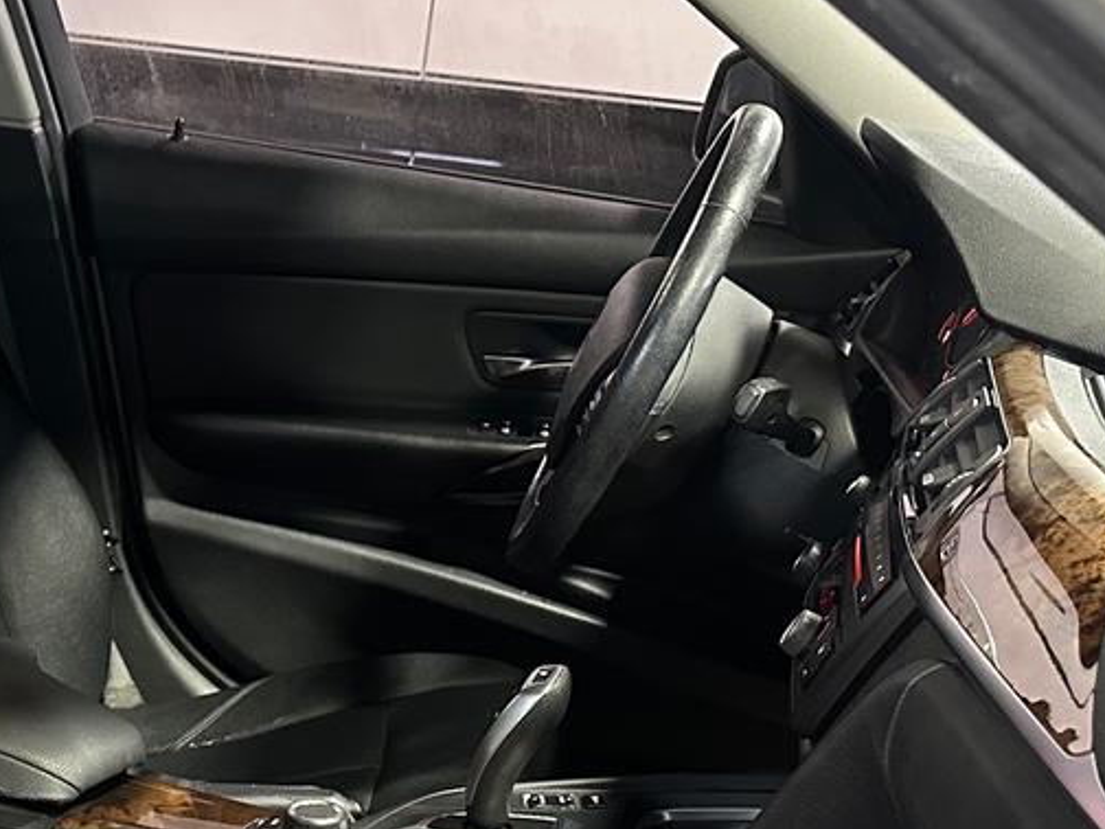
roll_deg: -4.9
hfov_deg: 30.9
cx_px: 221
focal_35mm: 61
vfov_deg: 23.1
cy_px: 818
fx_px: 1947
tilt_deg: -24.4
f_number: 1.78
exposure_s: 1/30
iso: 1000
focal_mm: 6.86
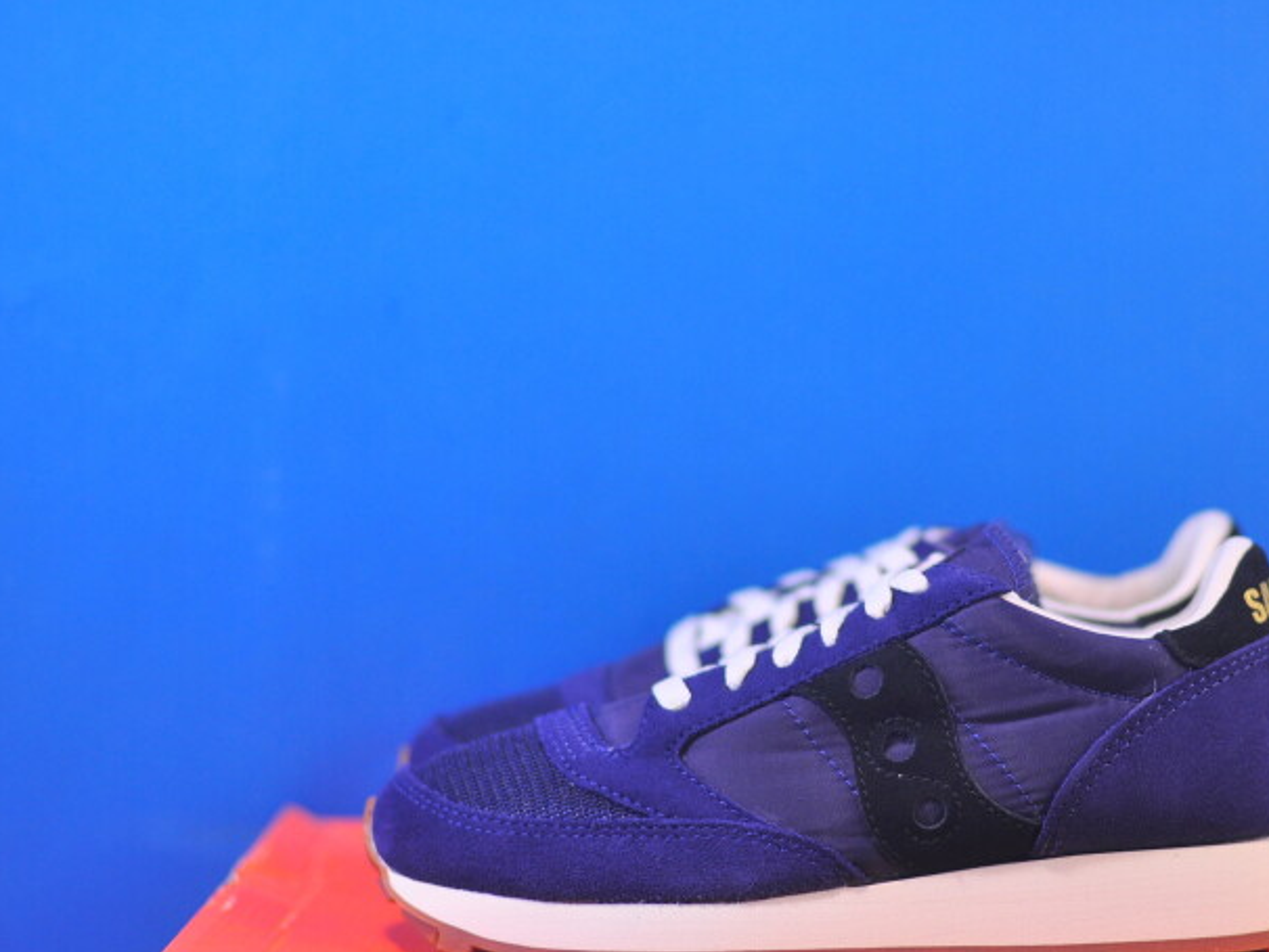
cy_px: 537
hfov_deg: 20.6
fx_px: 3484
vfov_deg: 15.6
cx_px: 831
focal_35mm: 95
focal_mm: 50
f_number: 2.2
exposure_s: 1/320
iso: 250
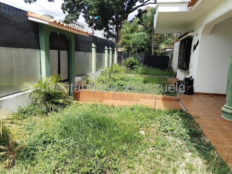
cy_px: 87
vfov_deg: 48.2
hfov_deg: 61.7
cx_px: 116
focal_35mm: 29
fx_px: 194
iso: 100
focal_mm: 4.75
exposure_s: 1/847
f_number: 1.8
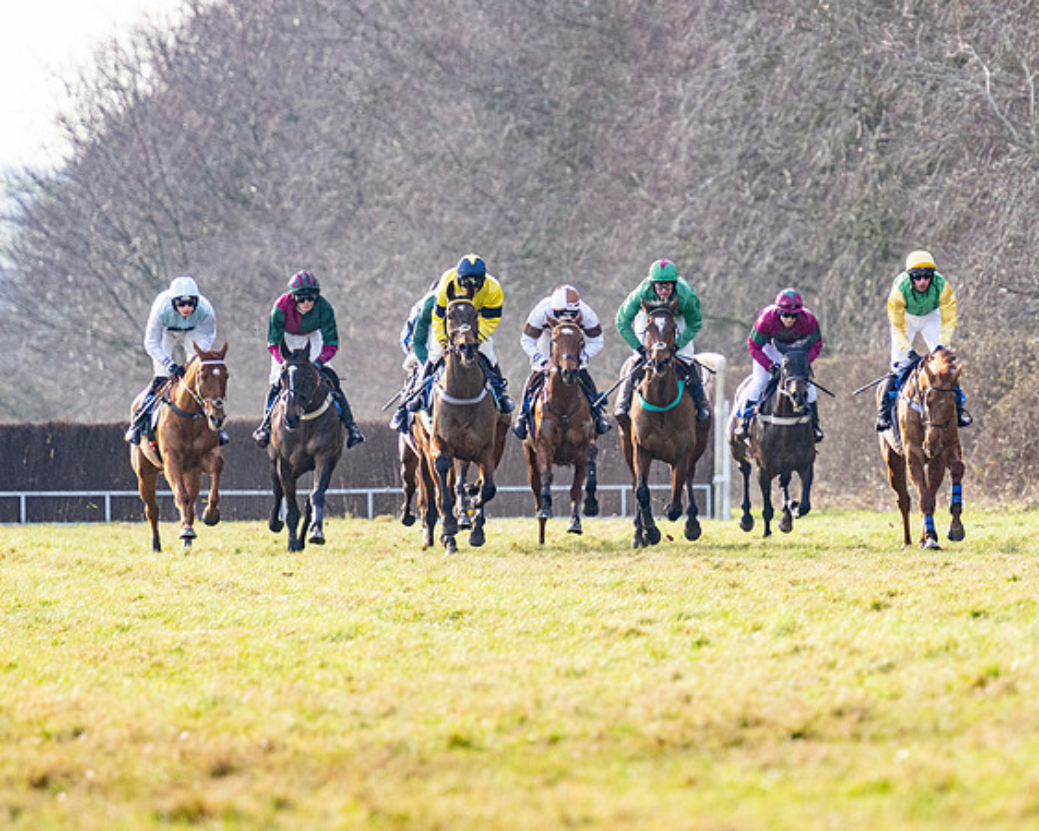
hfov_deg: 4.4
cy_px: 401
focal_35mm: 439
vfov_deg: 3.5
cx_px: 719
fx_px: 13485
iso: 800
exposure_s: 1/2500
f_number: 4
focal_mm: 220
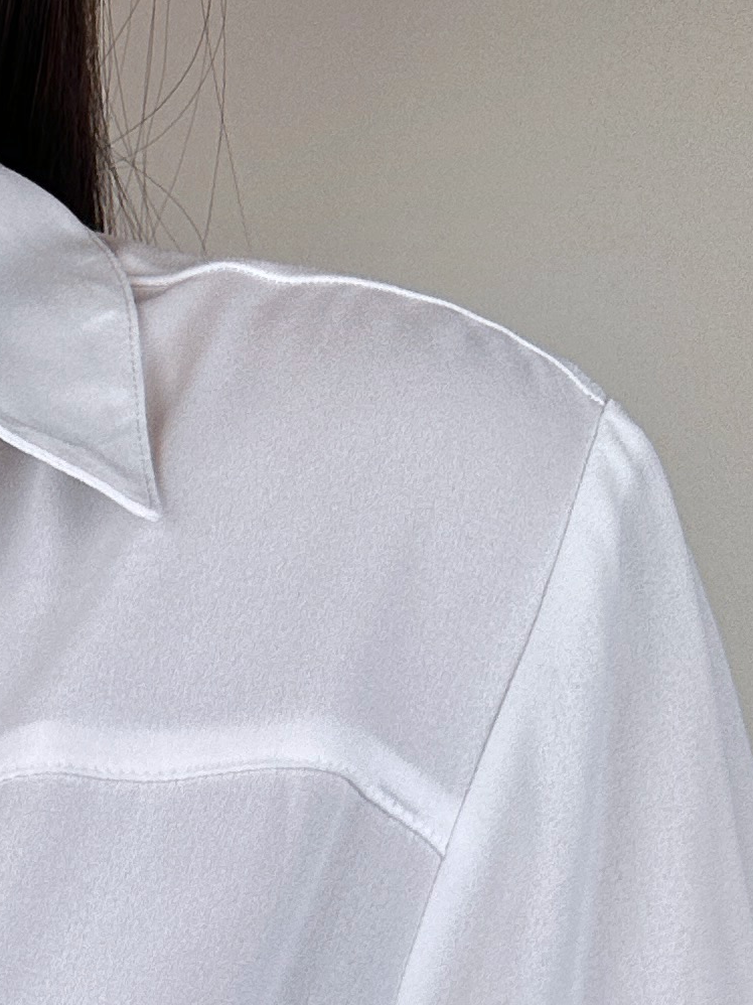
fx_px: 2815
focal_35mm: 97
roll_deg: -1.4
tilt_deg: -9.3
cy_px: 1948
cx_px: -441
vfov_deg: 16.2
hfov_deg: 14.1
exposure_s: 1/381
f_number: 1.78
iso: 80
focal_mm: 6.86
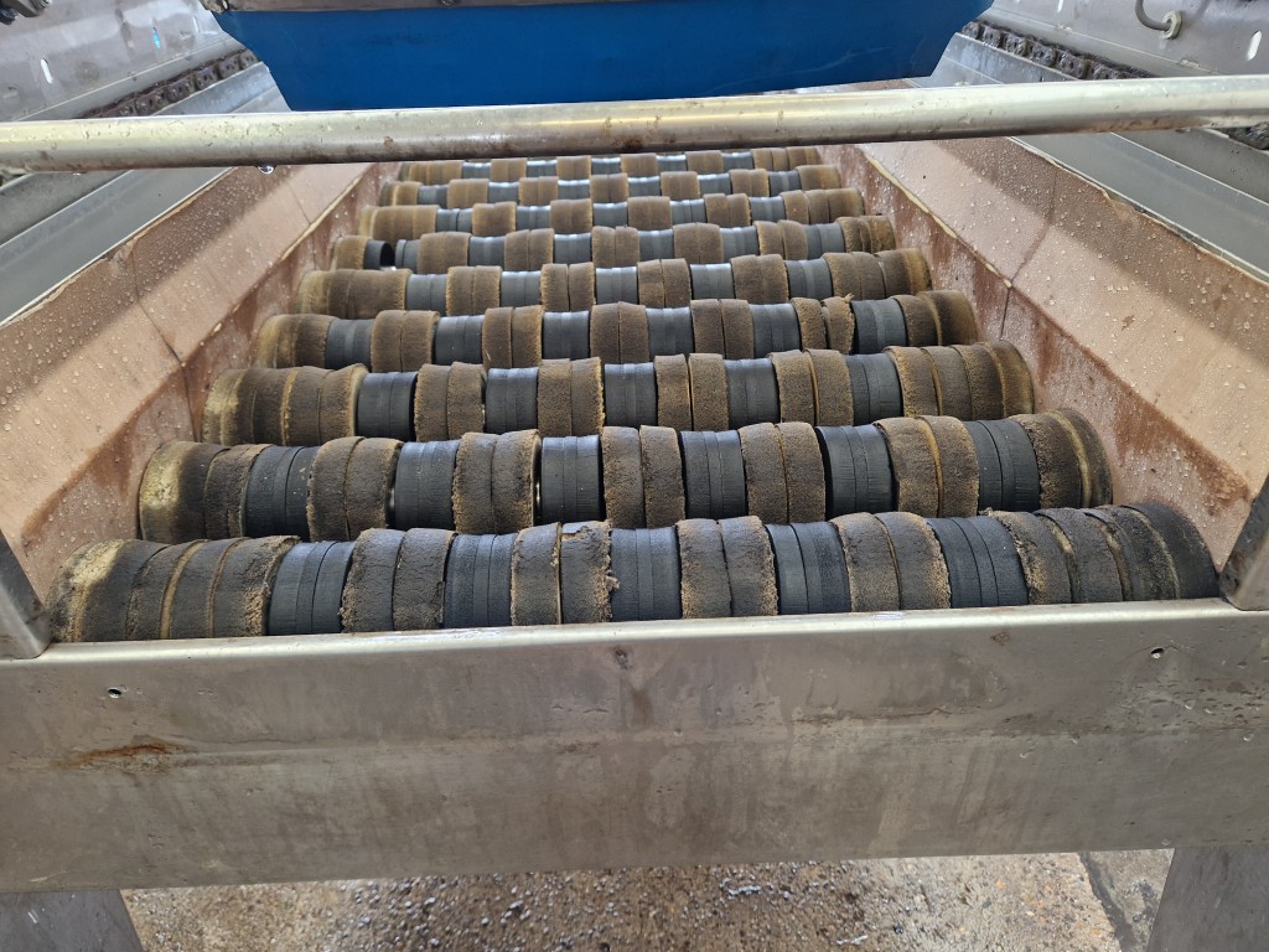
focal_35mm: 23
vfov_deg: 58.9
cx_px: 634
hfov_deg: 73.9
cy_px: 476
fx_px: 843
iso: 250
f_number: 1.8
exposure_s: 1/100
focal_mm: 5.4
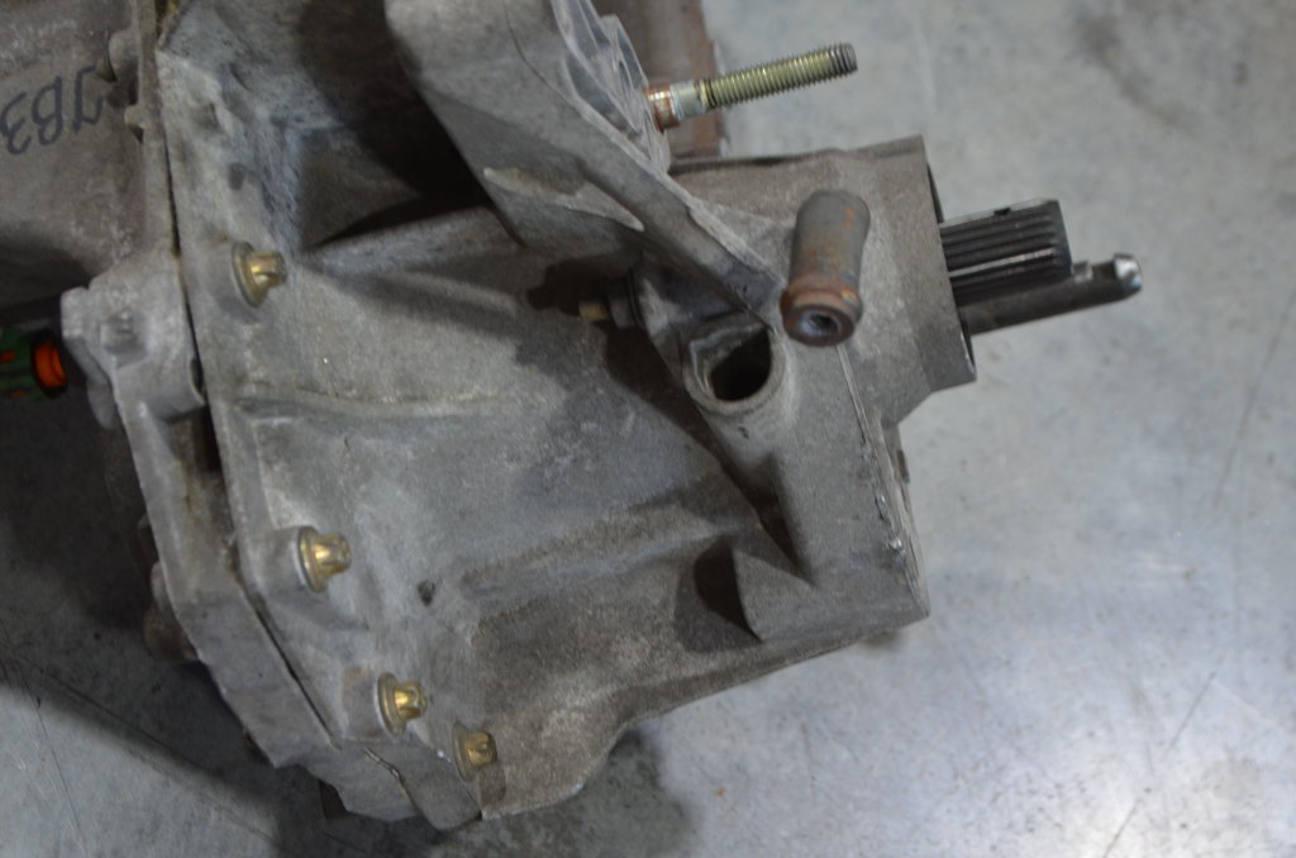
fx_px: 2586
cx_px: 648
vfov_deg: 18.8
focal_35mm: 72
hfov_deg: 28.1
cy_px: 429
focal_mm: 48
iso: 800
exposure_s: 1/40
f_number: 5.3
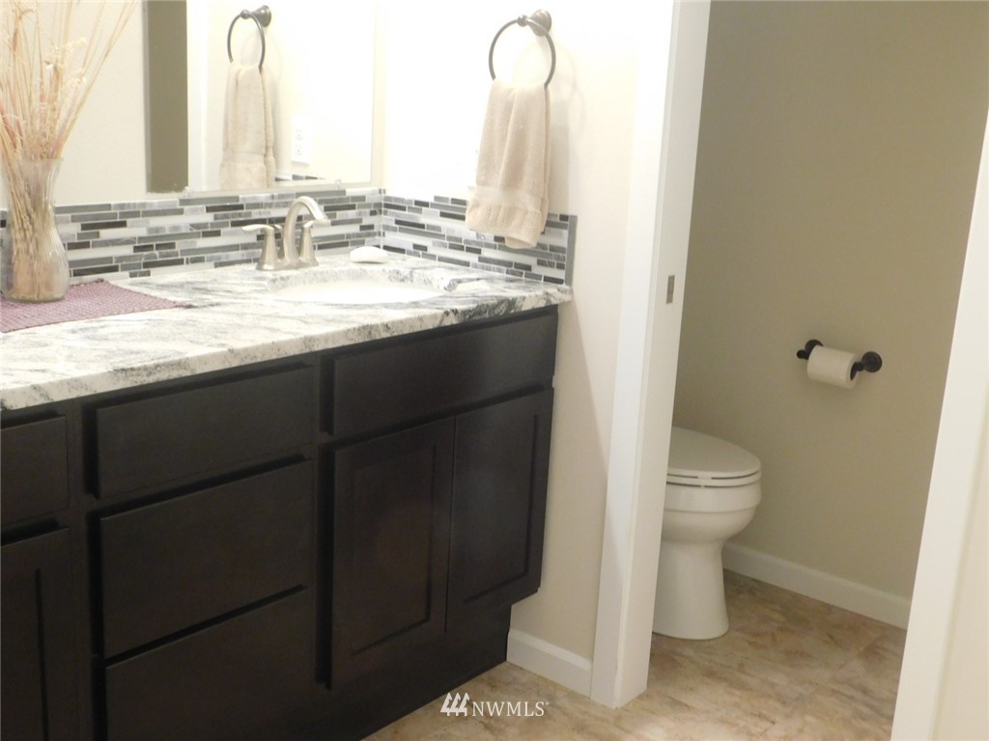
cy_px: 370
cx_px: 494
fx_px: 1143
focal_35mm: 40
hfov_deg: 46.8
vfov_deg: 36.0
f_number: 3.6
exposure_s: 1/15
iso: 400
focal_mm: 7.1
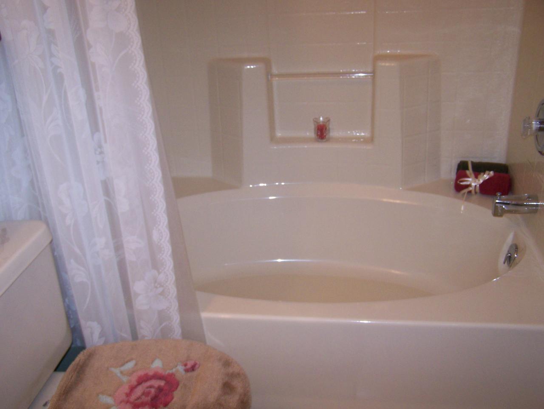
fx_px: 597
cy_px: 204
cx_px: 272
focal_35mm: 38
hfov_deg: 49.0
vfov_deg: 37.7
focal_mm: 6.3
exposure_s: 1/60
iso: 160
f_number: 2.8
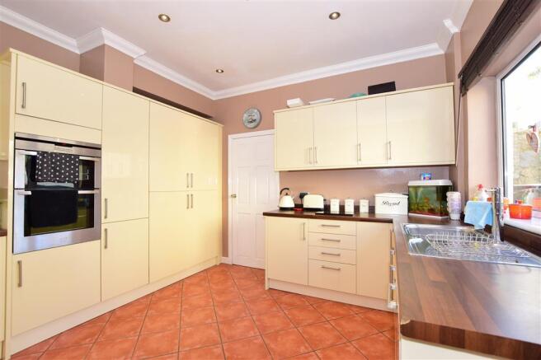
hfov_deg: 100.4
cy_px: 180
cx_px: 270
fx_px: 225
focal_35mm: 15
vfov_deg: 77.3
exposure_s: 1/30
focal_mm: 10
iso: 400
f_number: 8
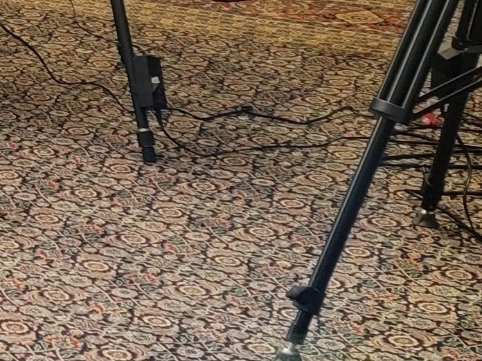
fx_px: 1922
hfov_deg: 12.7
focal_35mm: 138
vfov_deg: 10.4
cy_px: -171
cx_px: -441
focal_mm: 6.7
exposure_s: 1/40
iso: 500
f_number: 1.8
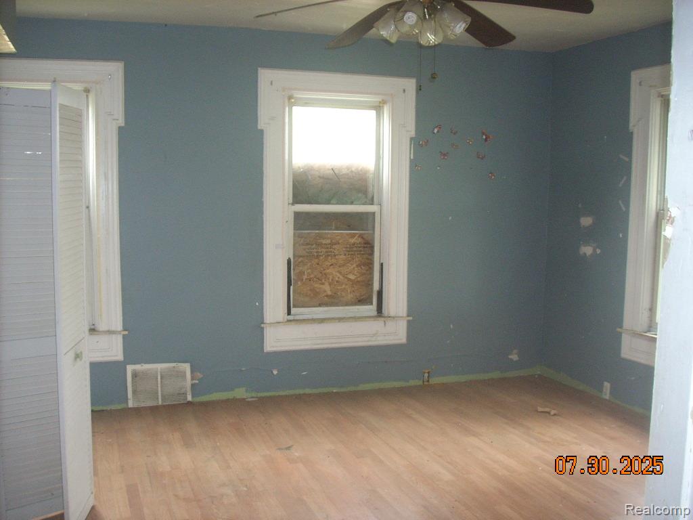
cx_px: 346
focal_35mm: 37
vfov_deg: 38.7
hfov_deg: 50.1
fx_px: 741
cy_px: 260
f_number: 2.8
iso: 200
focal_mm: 6.2
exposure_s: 1/30
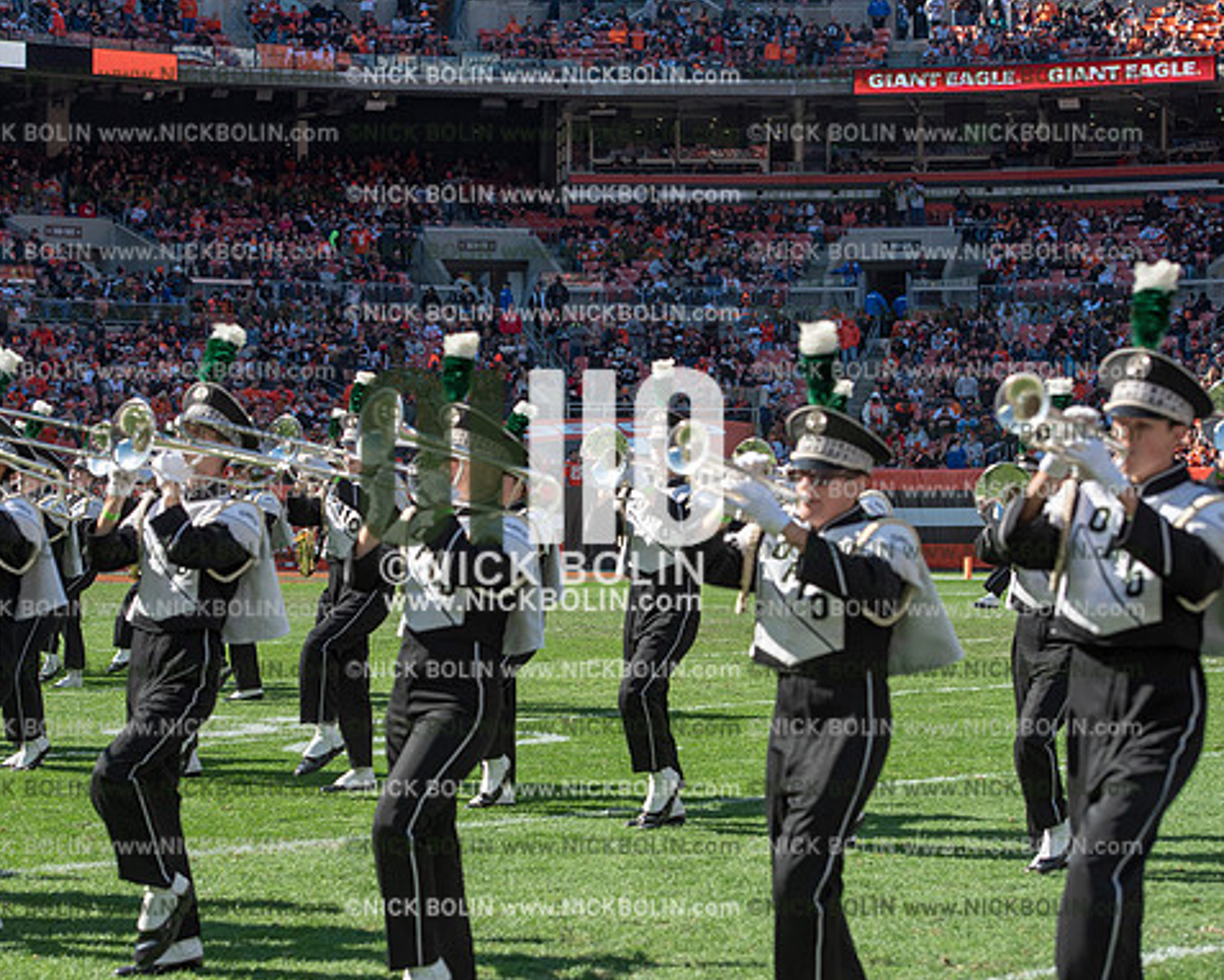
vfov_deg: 15.9
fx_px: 3515
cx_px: 541
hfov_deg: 19.7
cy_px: 491
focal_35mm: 97
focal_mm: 85
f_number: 5
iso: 400
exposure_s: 1/2000
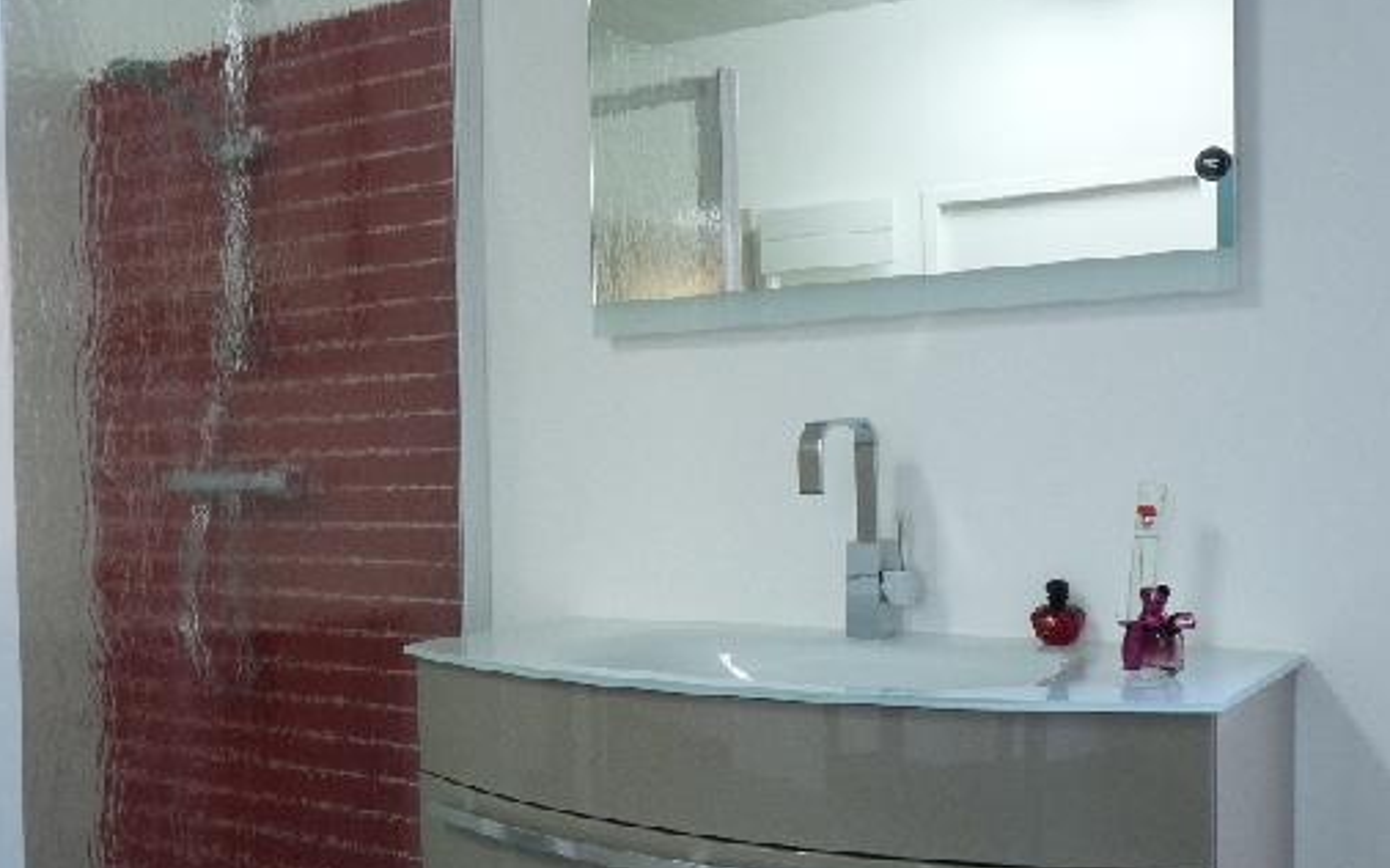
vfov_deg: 31.1
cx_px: 479
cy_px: 541
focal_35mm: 41
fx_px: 1553
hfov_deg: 47.5
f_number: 2.8
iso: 250
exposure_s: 1/30
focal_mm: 5.1
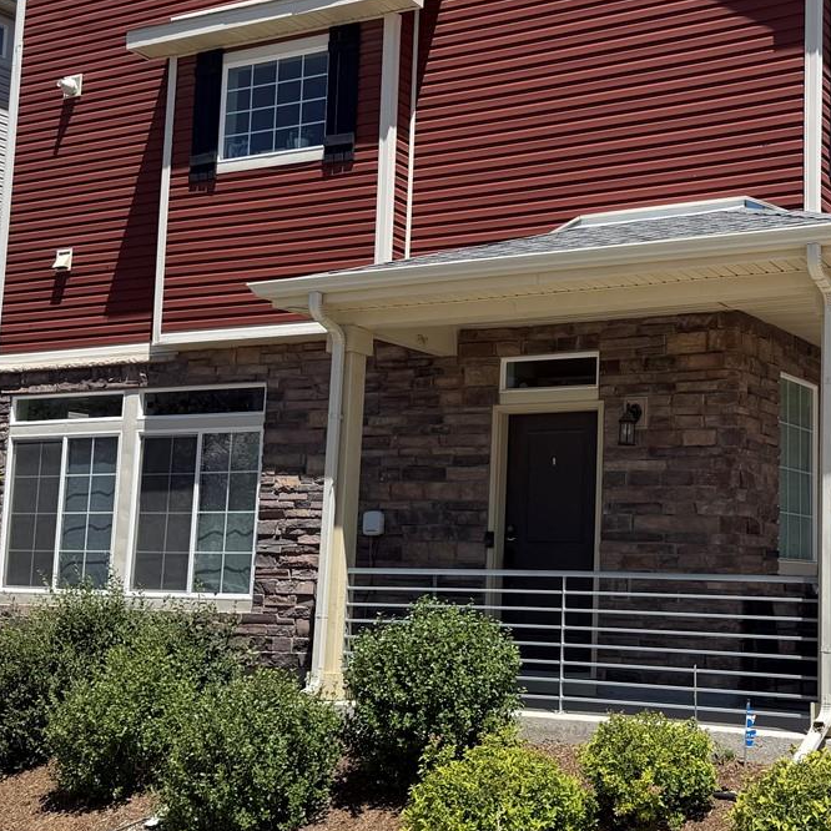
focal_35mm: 51
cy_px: 414
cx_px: 628
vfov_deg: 33.4
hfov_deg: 32.7
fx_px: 1385
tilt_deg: +6.5
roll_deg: -2.2
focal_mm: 6.76
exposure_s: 1/4673
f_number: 1.78
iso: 80
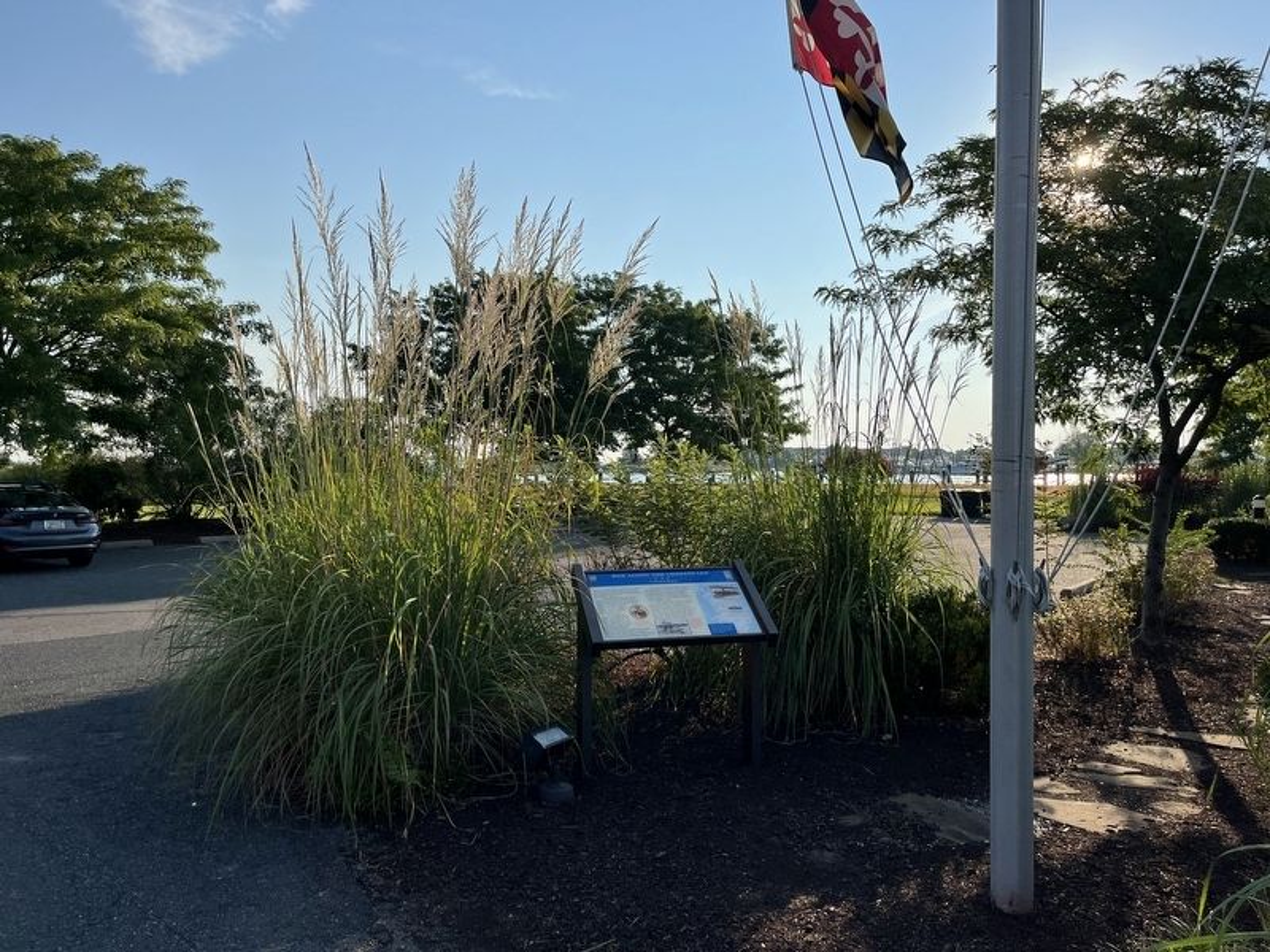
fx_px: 954
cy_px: 476
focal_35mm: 26
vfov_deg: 53.1
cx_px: 635
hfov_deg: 67.3
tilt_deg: -0.4
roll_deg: -0.3
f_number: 1.6
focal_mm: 5.1
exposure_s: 1/5319
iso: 50
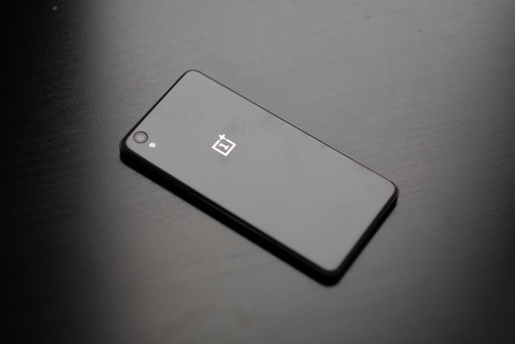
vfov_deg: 16.3
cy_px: 172
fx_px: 1202
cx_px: 258
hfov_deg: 24.2
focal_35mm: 84
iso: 200
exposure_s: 1/600
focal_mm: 56
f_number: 1.2
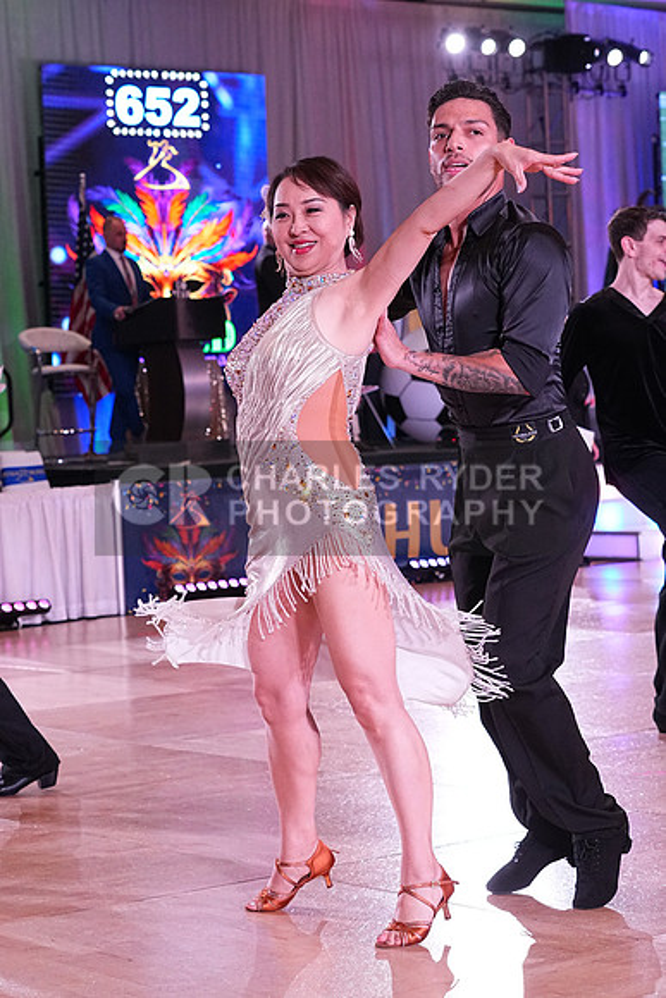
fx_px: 2357
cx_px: 333
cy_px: 499
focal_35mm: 85
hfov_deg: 16.1
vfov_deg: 23.9
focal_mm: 57
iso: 3200
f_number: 5
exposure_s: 1/400
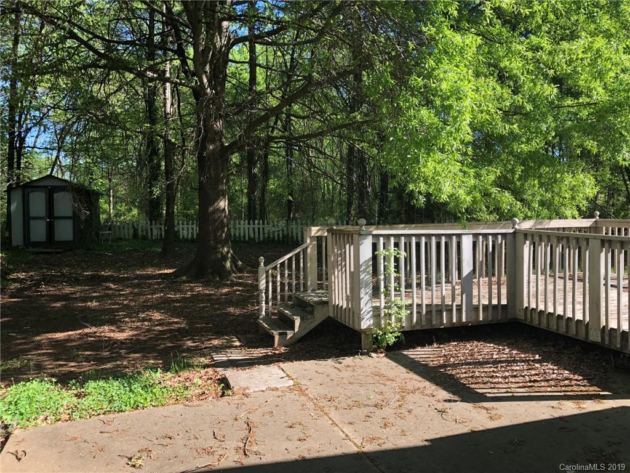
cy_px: 236
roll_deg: -0.2
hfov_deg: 63.4
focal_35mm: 28
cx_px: 315
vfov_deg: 49.7
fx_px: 510
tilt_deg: -3.3
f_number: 1.8
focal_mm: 3.99
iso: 20
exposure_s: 1/270
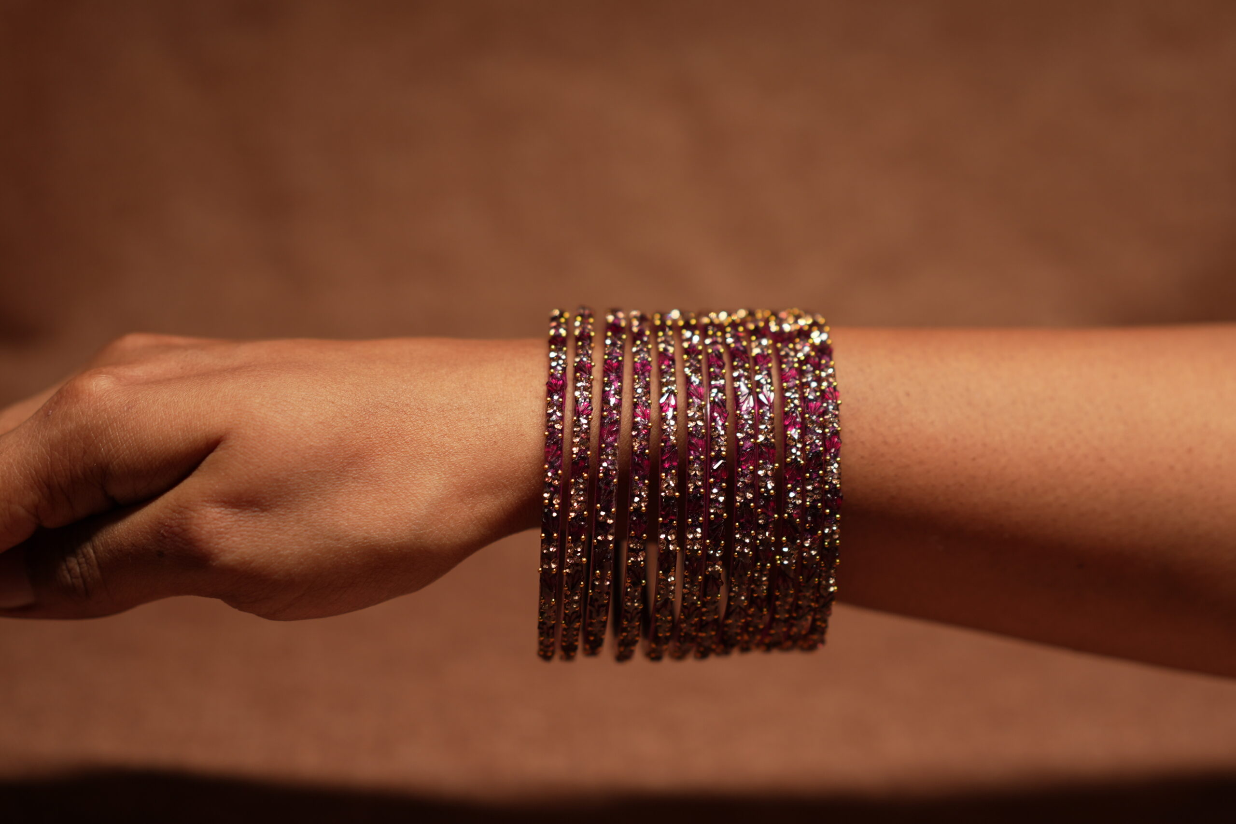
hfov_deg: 38.2
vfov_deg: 26.0
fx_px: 1785
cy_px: 412
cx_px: 618
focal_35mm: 52
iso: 125
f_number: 2
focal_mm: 35
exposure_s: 1/125
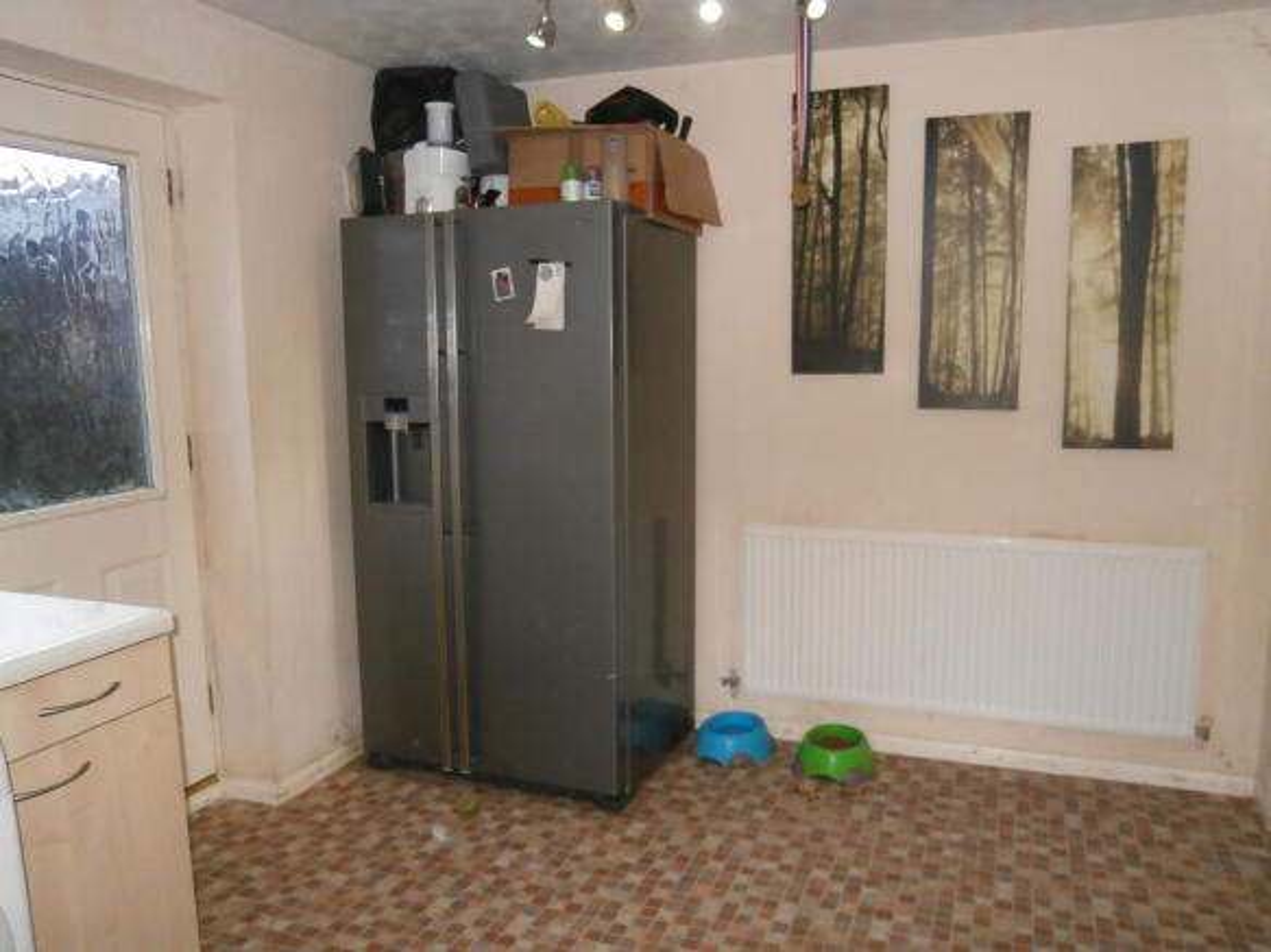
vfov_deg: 53.0
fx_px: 954
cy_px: 476
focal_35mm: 26
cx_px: 636
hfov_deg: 67.3
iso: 200
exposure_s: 1/30
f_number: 2.8
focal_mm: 4.7
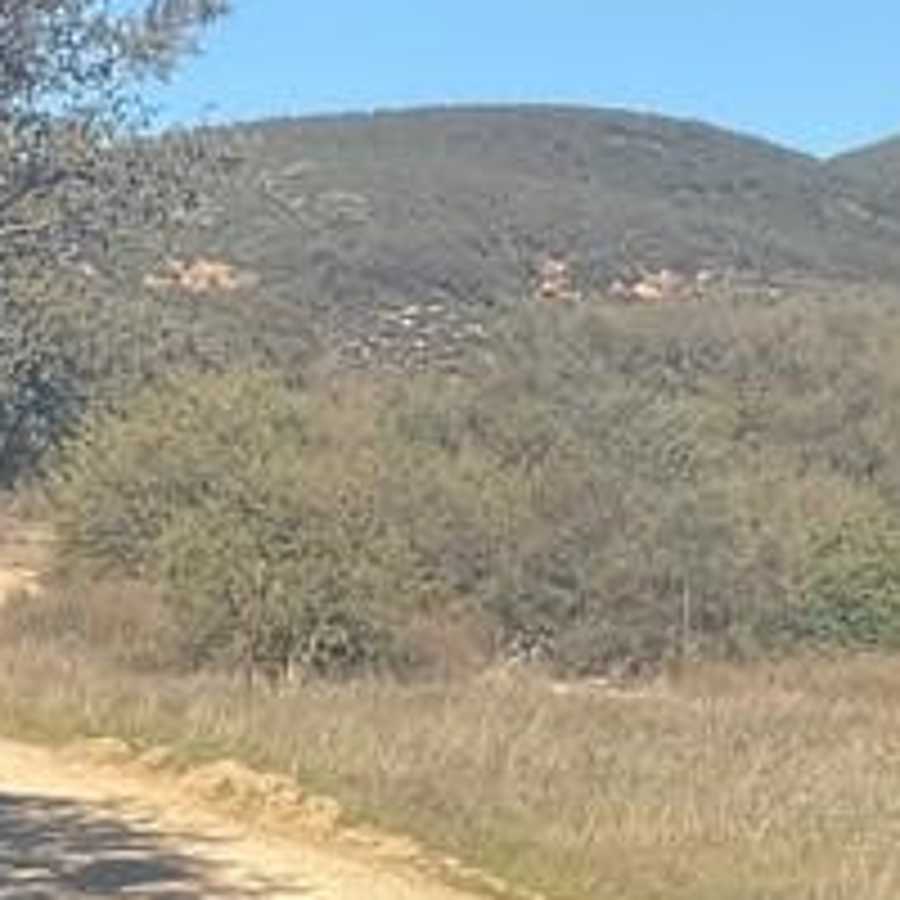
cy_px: 518
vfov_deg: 13.3
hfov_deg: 13.3
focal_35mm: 131
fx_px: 3853
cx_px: 230
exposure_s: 1/1098
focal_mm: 3
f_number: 1.8
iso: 16
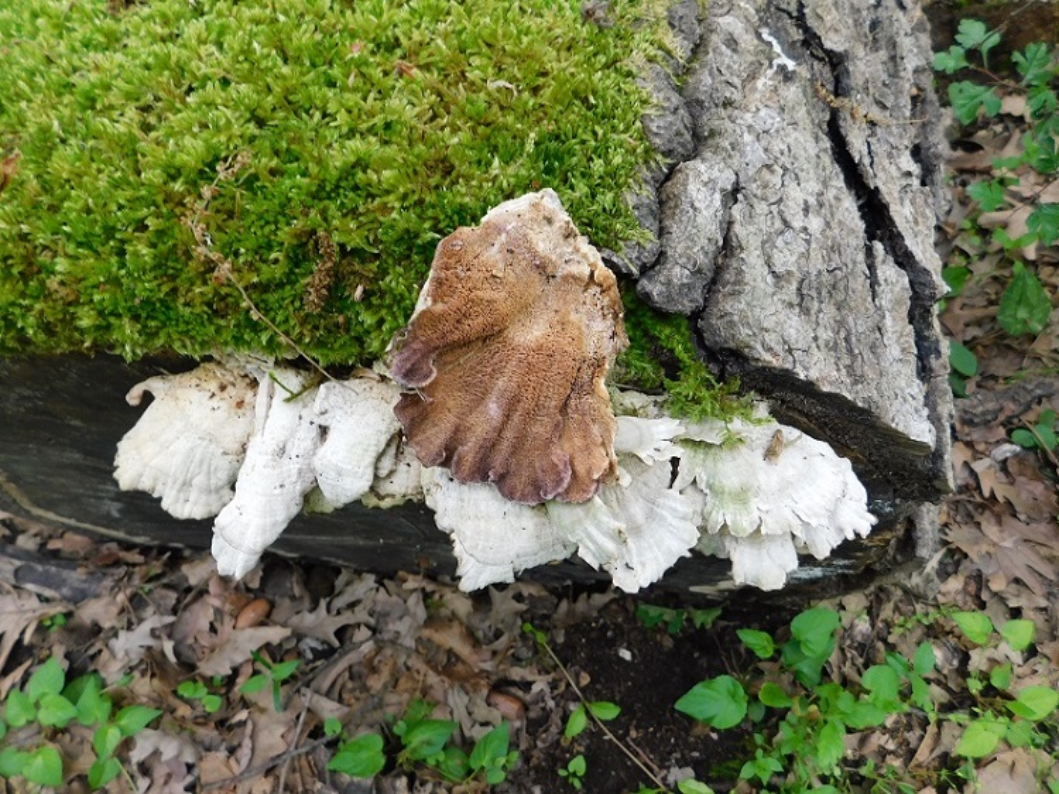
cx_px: 530
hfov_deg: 73.9
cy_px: 397
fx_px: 703
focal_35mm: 23
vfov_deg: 58.9
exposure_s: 1/30
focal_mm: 4
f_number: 3
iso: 160
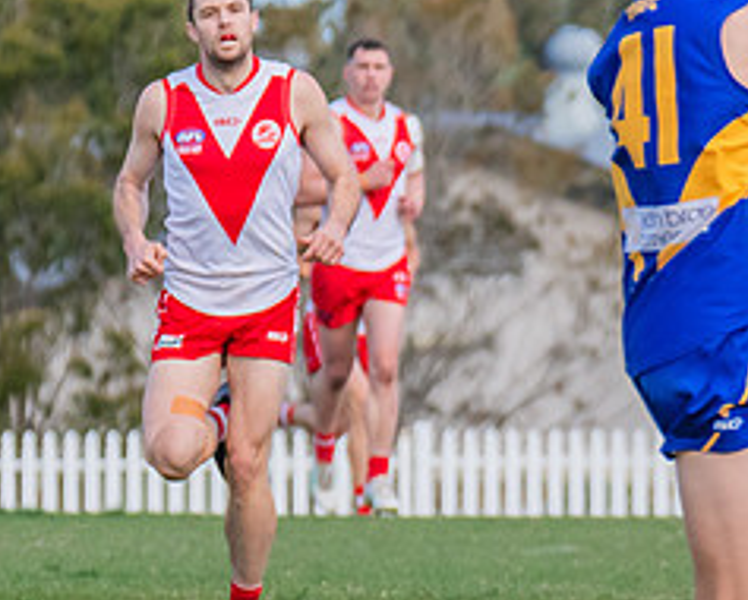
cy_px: 428
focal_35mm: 1068
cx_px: 1171
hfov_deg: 1.8
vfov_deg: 1.5
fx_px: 23663
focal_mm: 250
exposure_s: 1/1250
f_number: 8
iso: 800
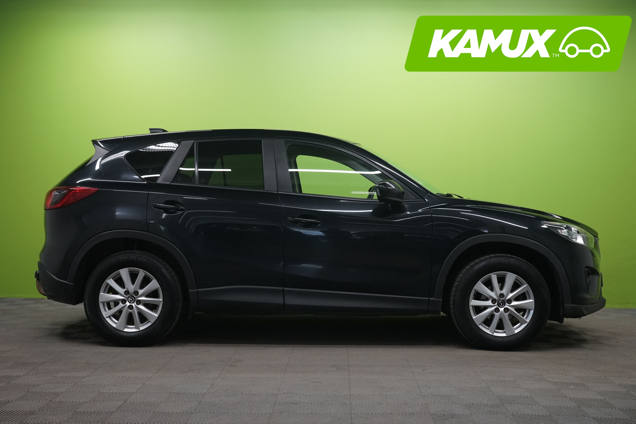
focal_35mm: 43
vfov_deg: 31.2
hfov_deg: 45.4
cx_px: 323
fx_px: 760
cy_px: 212
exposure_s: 1/25
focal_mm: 42
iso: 2000
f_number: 9
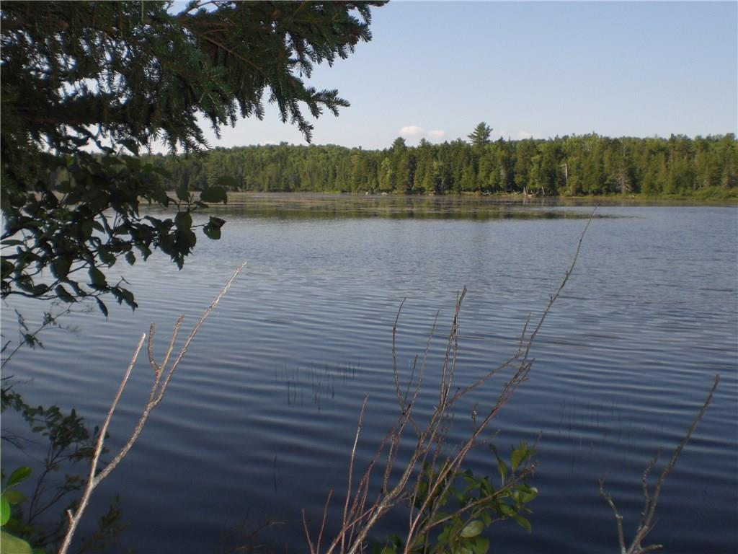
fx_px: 810
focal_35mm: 38
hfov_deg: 49.0
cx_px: 369
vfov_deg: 37.7
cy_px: 277
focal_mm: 6.3
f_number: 4.4
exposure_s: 1/250
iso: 50
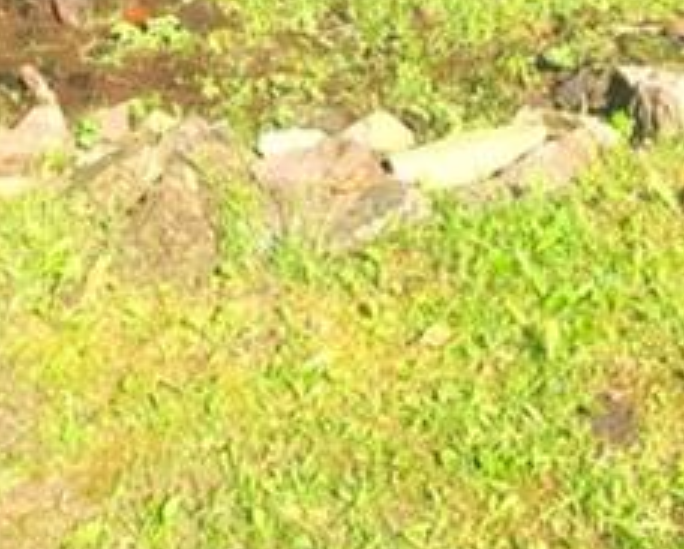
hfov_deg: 20.5
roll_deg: -1.7
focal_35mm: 92
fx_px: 1865
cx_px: 111
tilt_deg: -13.1
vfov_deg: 15.2
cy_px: -327
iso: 20
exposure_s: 1/600
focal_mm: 3.99
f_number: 1.8
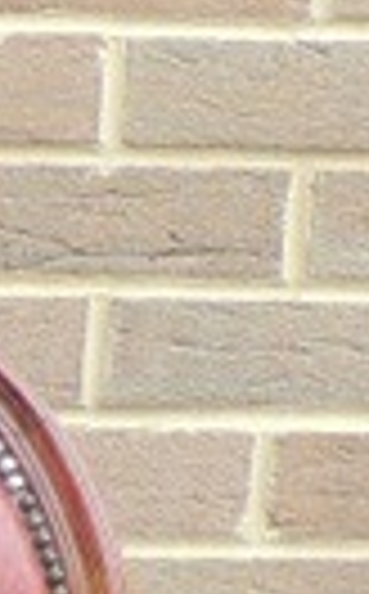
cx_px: -1850
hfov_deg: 3.3
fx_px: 5721
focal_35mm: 354
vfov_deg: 5.8
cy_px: 1161
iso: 100
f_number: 3.4
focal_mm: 7.6
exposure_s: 1/60
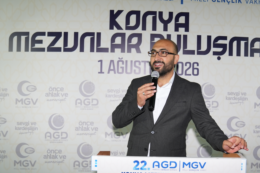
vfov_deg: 29.8
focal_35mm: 45
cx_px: 160
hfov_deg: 43.3
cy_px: 104
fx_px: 325
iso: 200
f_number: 2.8
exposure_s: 1/100
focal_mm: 24
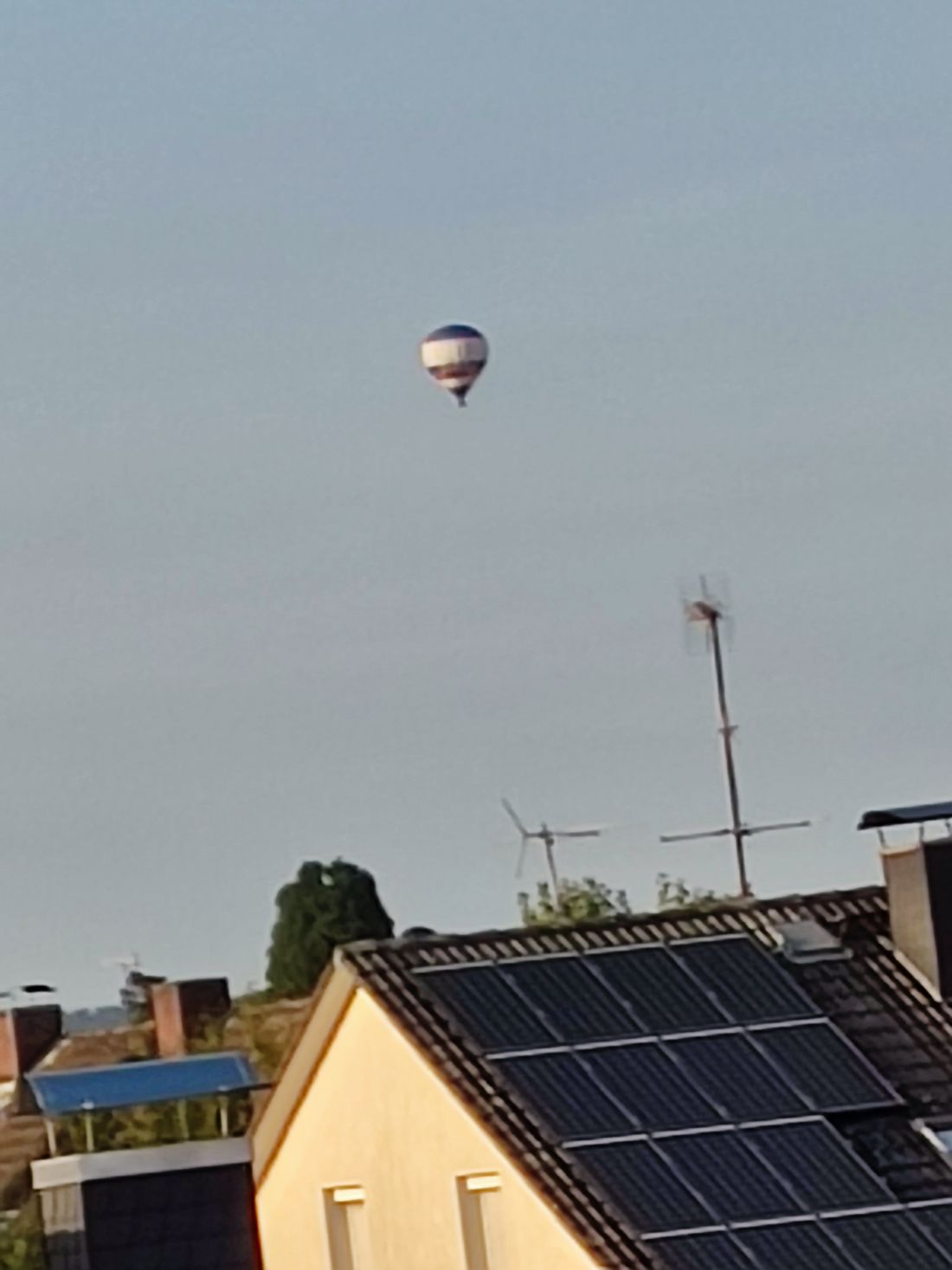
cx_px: 476
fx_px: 9352
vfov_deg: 7.8
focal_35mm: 255
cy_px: 635
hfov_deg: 5.8
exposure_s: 1/958
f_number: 1.79
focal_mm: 4.71
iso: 50
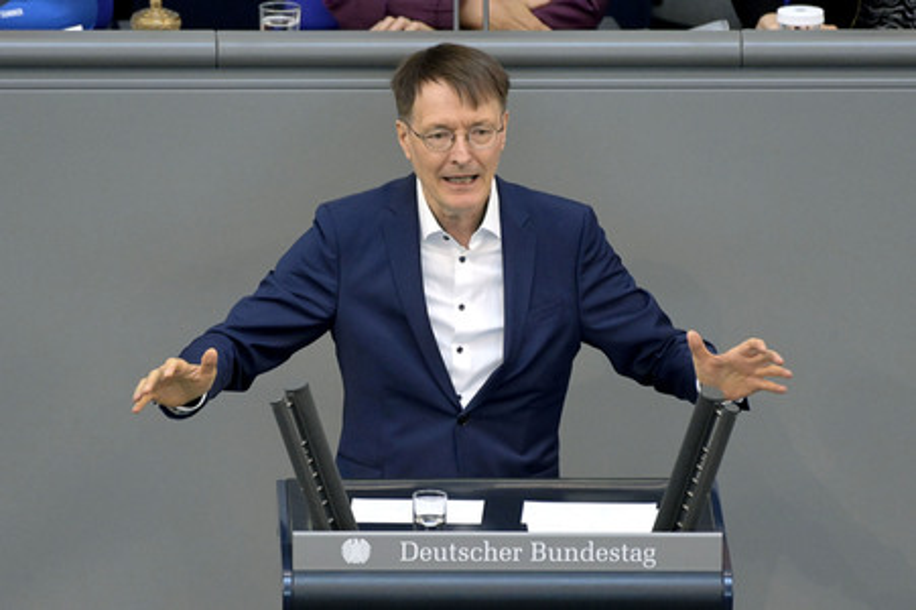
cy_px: 305
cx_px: 458
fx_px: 12713
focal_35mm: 500
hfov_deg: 4.1
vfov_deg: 2.7
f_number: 5.6
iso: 8000
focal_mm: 500
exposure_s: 1/400
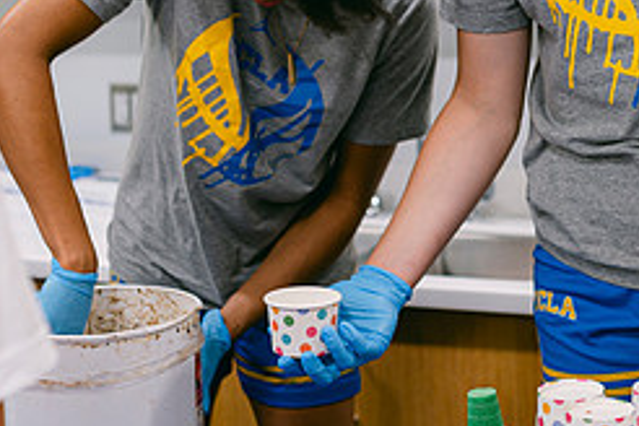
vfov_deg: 15.3
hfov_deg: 23.1
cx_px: 366
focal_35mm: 88
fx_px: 1562
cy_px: 32
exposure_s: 1/125
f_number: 2
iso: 110
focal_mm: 35
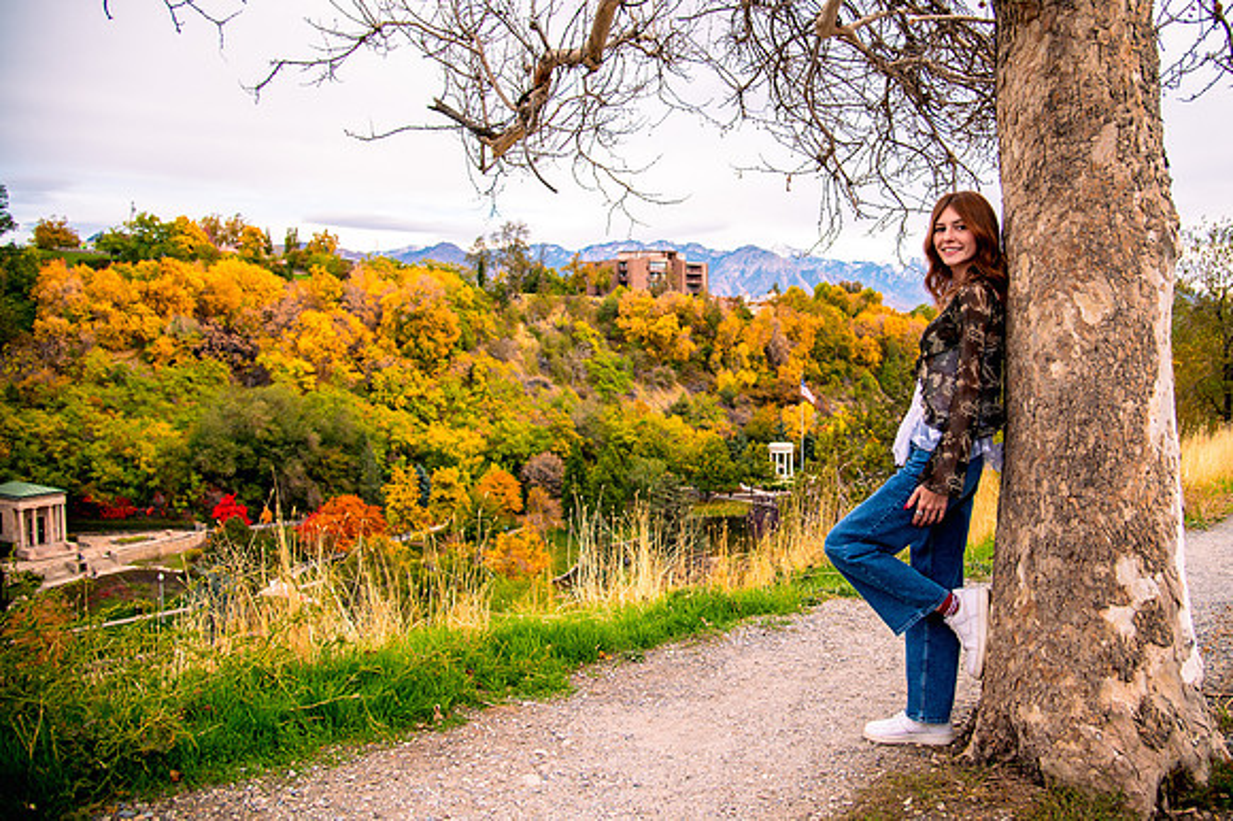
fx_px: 949
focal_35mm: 28
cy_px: 357
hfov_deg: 65.7
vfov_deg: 46.6
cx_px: 707
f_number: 4
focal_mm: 24
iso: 200
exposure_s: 1/200
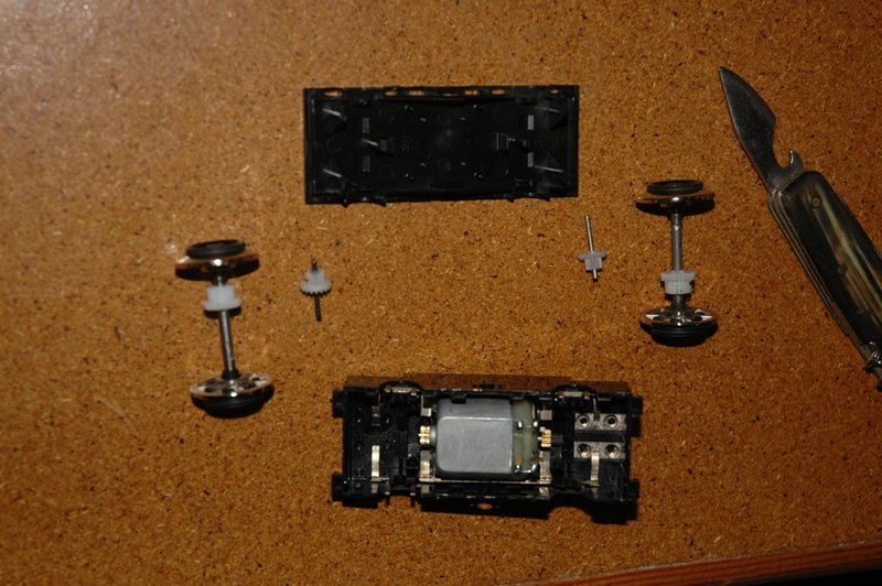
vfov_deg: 18.2
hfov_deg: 27.0
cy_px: 293
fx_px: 1836
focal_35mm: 75
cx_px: 441
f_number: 4.5
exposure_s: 1/60
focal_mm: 50
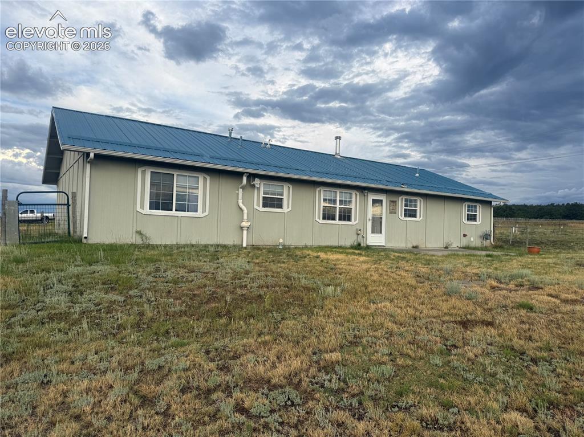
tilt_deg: +2.6
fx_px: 405
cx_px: 292
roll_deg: -1.9
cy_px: 218
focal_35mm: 24
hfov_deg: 71.6
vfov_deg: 56.8
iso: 80
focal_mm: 6.76
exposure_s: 1/898
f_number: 1.78
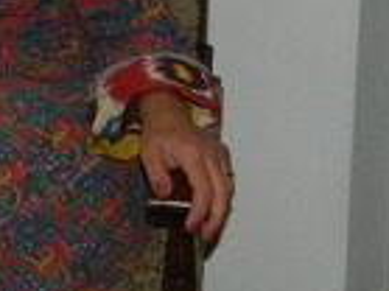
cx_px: -106
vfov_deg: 13.3
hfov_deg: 17.2
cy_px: -67
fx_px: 1213
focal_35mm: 108
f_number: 3.1
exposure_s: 1/30
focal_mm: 4.5
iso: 200
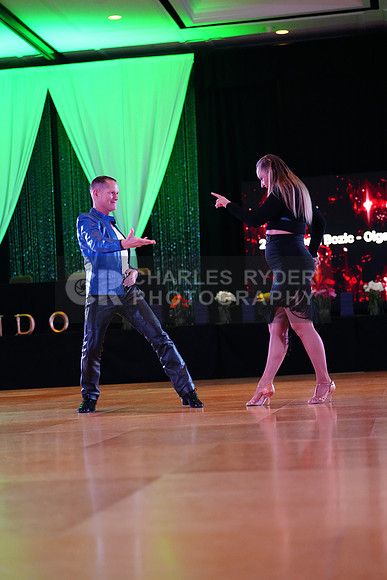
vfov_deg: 28.1
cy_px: 290
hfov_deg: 18.9
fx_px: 1160
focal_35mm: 72
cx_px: 194
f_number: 2.8
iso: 6400
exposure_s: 1/400
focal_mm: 72
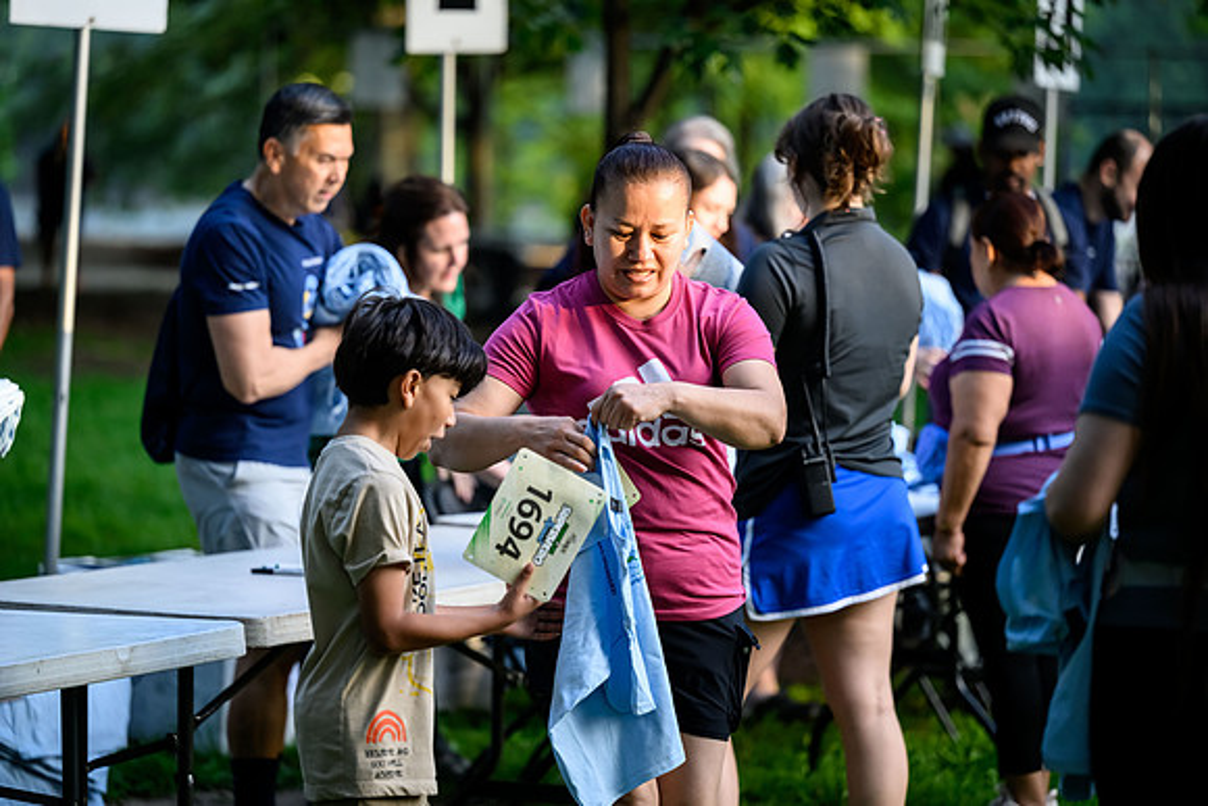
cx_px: 604
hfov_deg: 15.8
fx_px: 4363
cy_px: 403
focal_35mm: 130
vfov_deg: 10.6
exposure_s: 1/800
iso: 1250
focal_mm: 130
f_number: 2.8
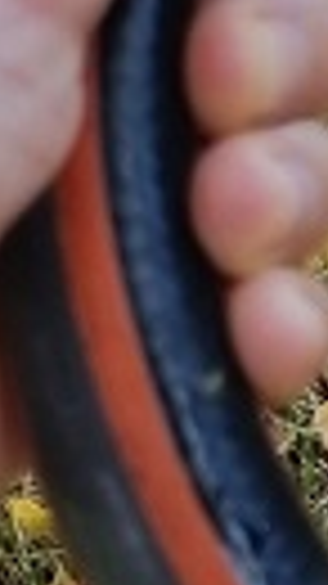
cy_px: -497
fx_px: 3143
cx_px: 1519
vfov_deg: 10.0
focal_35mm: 203
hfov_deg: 5.0
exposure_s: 1/120
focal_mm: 5.4
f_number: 1.8
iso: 80
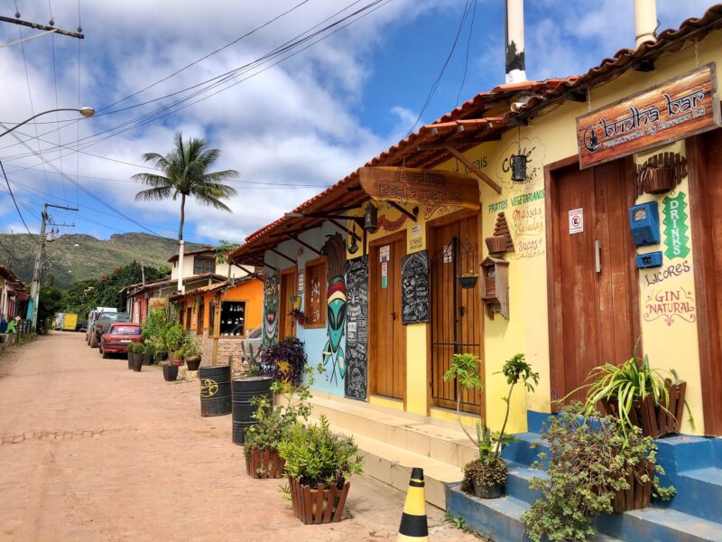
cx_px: 361
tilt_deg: +10.6
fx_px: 584
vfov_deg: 49.7
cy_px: 271
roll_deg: -0.5
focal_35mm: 28
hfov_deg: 63.4
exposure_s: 1/1845
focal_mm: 3.99
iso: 20
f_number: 1.8
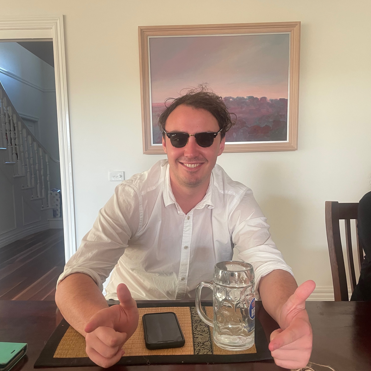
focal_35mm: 31
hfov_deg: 52.5
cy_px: 213
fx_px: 376
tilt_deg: -7.0
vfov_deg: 52.3
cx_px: 184
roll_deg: +0.2
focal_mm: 4.2
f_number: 1.6
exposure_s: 1/65
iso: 125
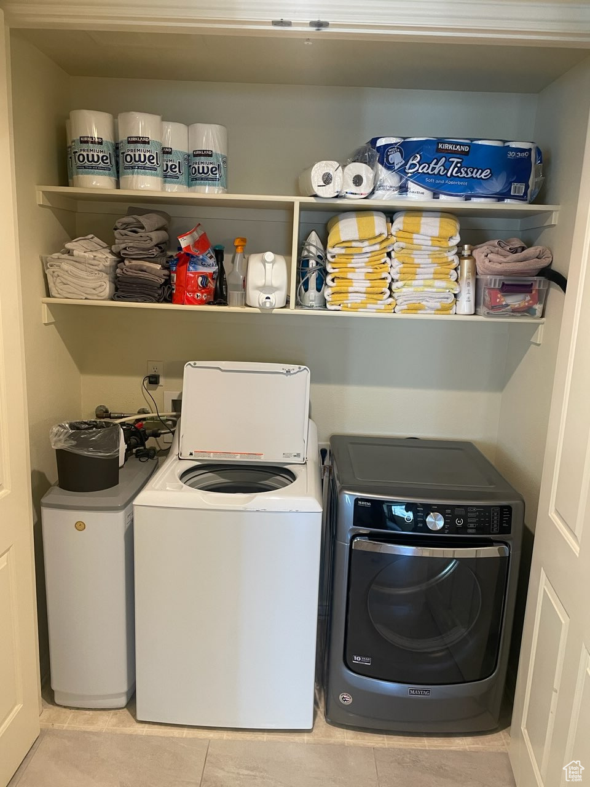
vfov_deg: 67.3
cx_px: 295
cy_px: 394
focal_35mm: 26
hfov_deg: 53.1
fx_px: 591
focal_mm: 4.2
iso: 125
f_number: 1.6
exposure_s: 1/60
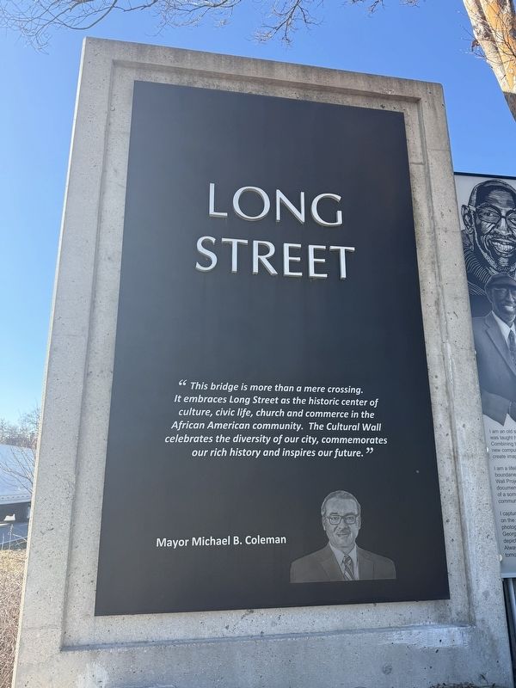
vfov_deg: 71.6
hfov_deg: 56.8
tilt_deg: +15.6
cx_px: 258
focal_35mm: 24
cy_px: 344
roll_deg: -0.2
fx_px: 477
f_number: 1.78
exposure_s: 1/1314
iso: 100
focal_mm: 6.76
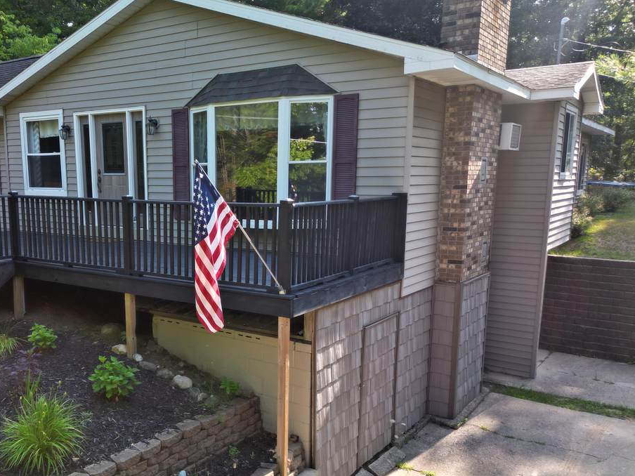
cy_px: 291
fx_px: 624
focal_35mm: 34
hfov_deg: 52.9
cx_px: 210
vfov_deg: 41.6
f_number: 1.7
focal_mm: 6.72
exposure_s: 1/15
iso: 160
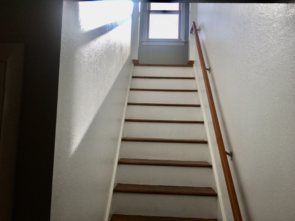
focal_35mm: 29
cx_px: 148
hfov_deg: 61.7
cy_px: 110
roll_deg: -3.2
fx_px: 247
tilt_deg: +6.1
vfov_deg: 48.2
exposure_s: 1/330
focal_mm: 4.15
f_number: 2.2
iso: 25
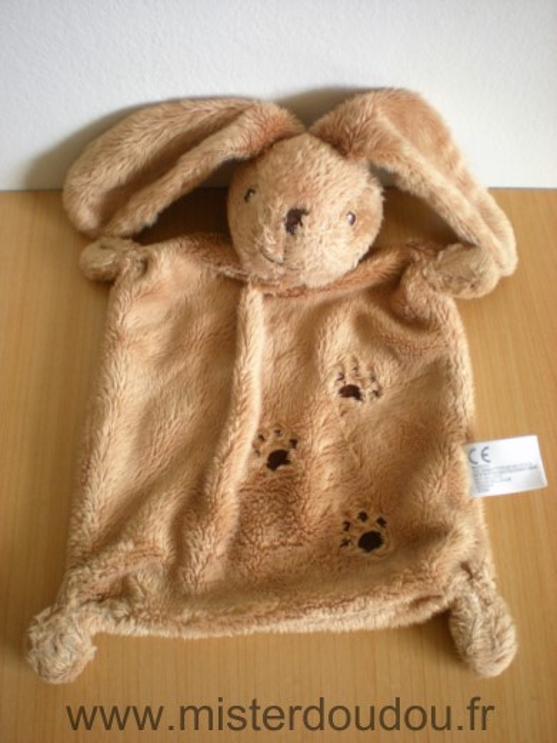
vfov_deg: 49.0
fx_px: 815
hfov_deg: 37.7
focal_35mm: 38
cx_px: 278
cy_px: 372
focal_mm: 6.3
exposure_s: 1/49.2
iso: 200
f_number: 3.1
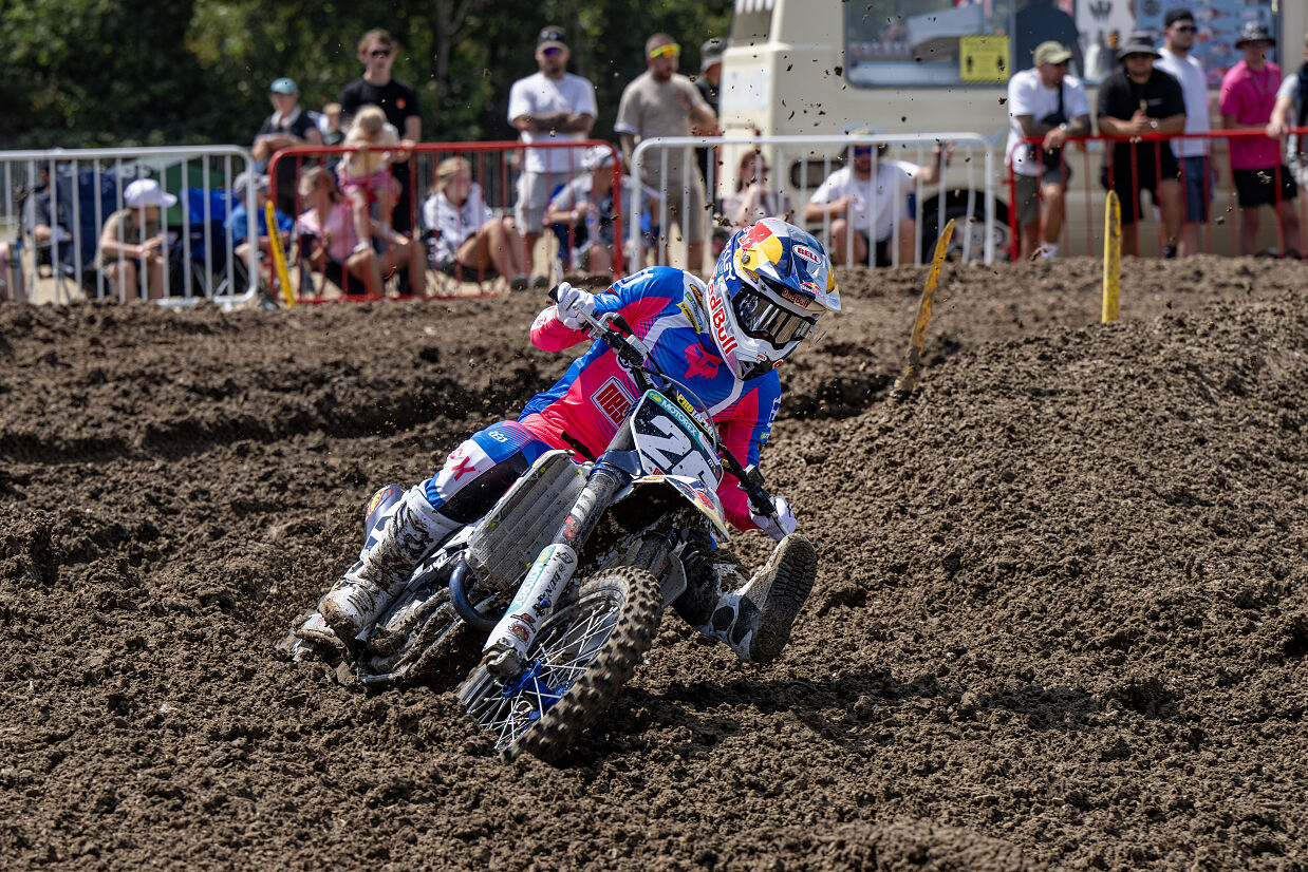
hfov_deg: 15.2
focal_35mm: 135
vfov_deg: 10.2
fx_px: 4906
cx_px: 654
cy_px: 436
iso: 200
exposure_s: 1/1600
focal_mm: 135
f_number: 5
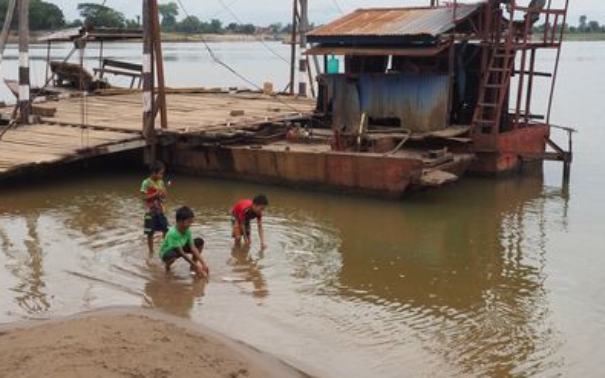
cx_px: 265
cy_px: 213
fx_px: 841
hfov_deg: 39.5
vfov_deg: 25.3
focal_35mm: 51
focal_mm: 19
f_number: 7.1
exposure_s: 1/160
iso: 200
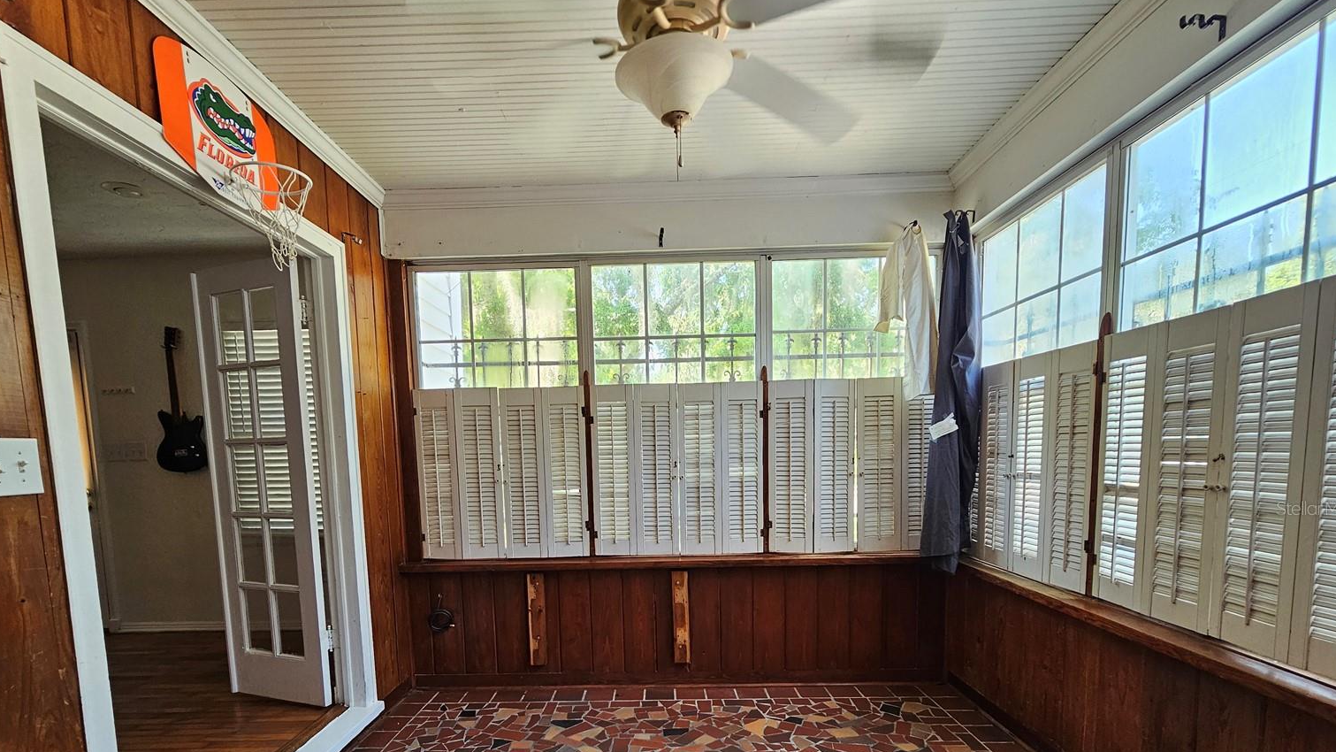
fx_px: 531
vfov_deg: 68.4
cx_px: 653
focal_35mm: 15
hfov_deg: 103.0
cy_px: 508
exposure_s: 1/60
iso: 100
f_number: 2.2
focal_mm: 2.2
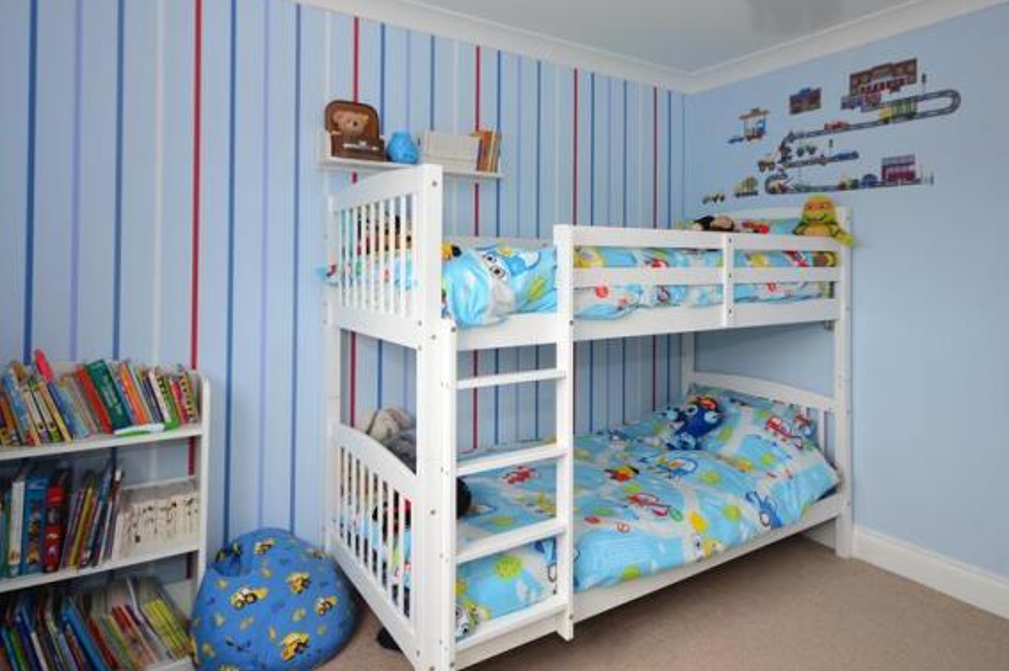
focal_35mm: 23
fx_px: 632
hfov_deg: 77.1
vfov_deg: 55.8
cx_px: 525
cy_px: 296
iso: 400
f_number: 5.6
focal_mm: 13
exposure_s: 1/80
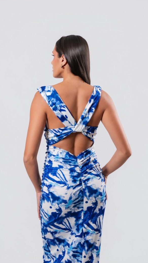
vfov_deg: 36.0
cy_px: 131
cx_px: 81
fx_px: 404
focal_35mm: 58
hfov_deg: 20.7
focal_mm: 37
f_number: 2.8
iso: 160
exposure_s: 1/320
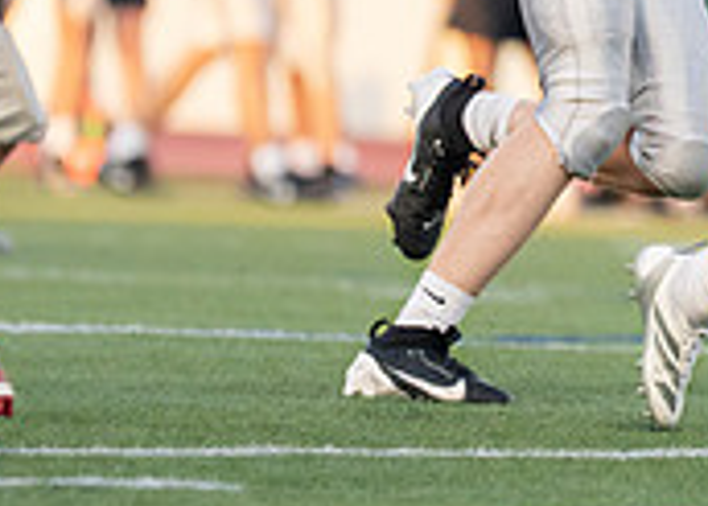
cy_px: -48
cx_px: 841
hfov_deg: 2.0
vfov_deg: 1.4
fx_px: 20136
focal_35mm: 1001
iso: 1600
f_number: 2.8
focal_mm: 200
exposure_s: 1/3200
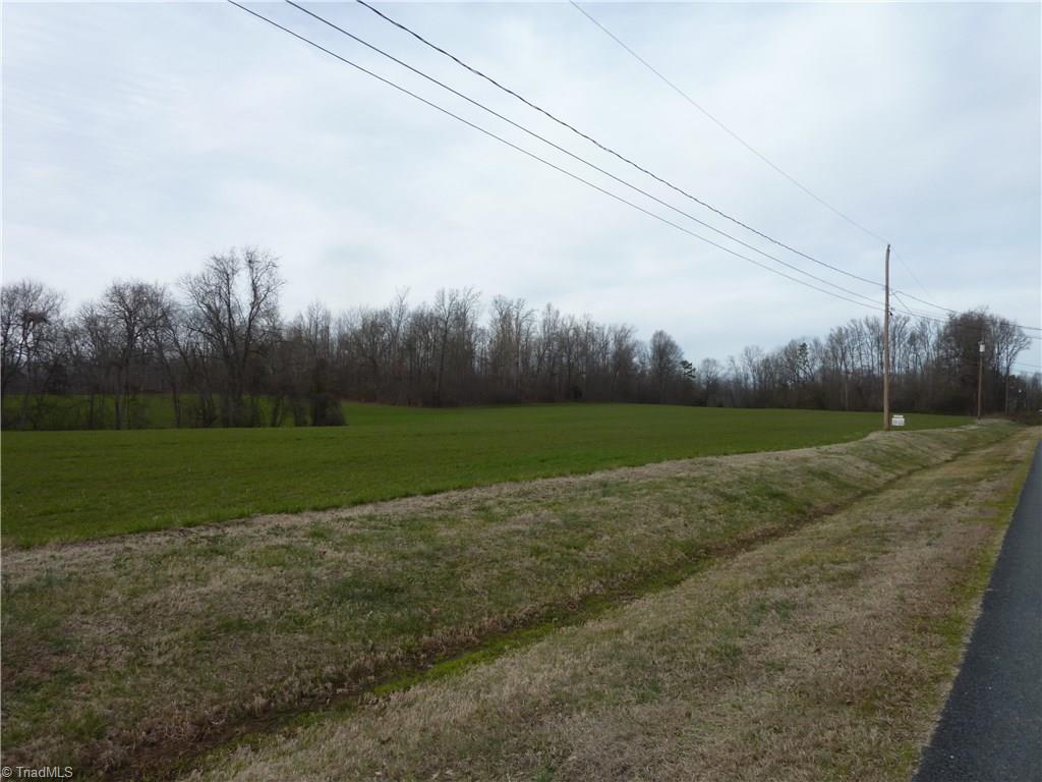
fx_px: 753
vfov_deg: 54.9
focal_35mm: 25
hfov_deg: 69.4
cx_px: 521
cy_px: 391
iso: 80
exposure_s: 1/400
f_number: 4.5
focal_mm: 4.1
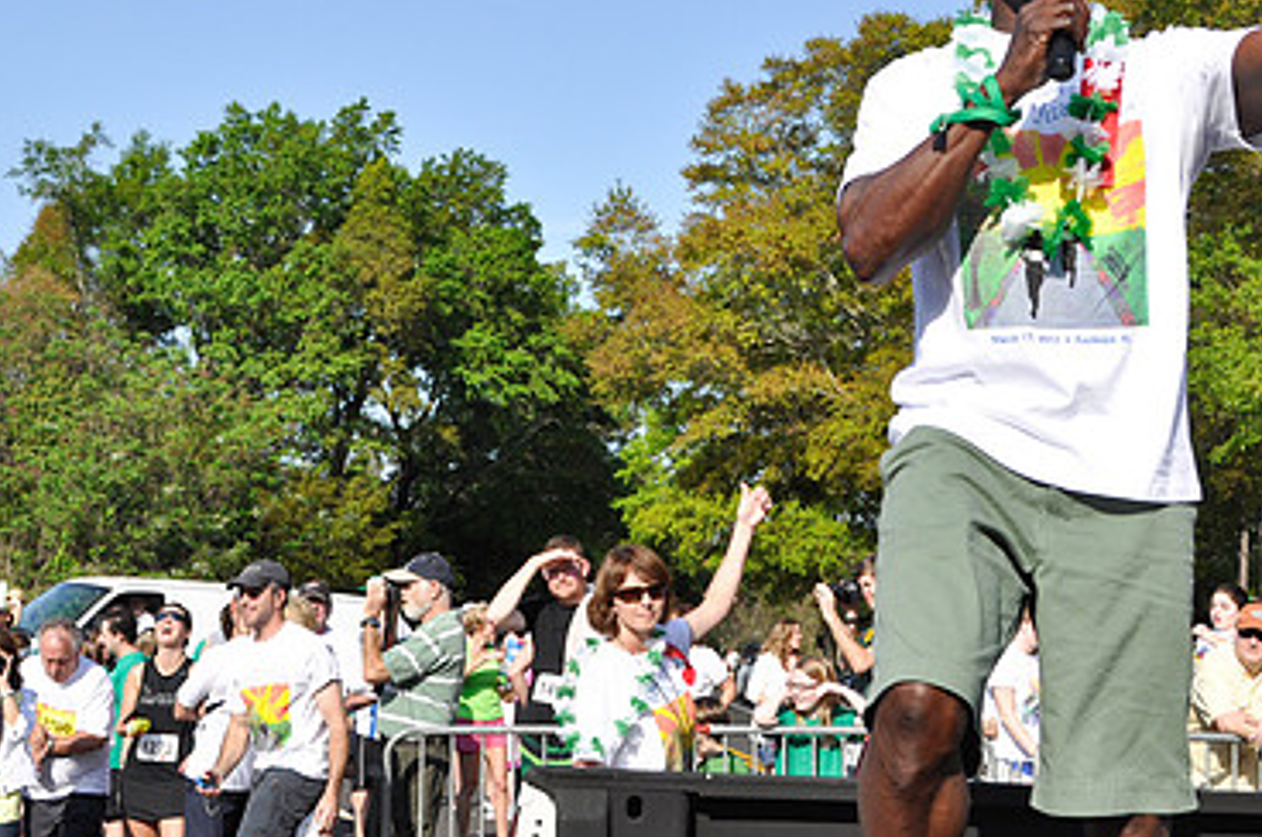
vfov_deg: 25.7
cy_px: 252
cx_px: 580
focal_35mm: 52
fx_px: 1820
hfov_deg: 38.2
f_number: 8
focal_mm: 22
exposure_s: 1/1250
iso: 400
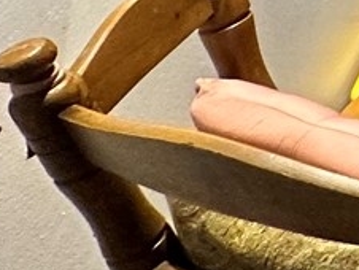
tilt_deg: -7.9
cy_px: -446
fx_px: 1028
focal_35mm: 99
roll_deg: -0.6
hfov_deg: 9.9
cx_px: 1222
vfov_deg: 11.4
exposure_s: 1/60
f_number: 2.2
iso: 250
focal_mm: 2.22
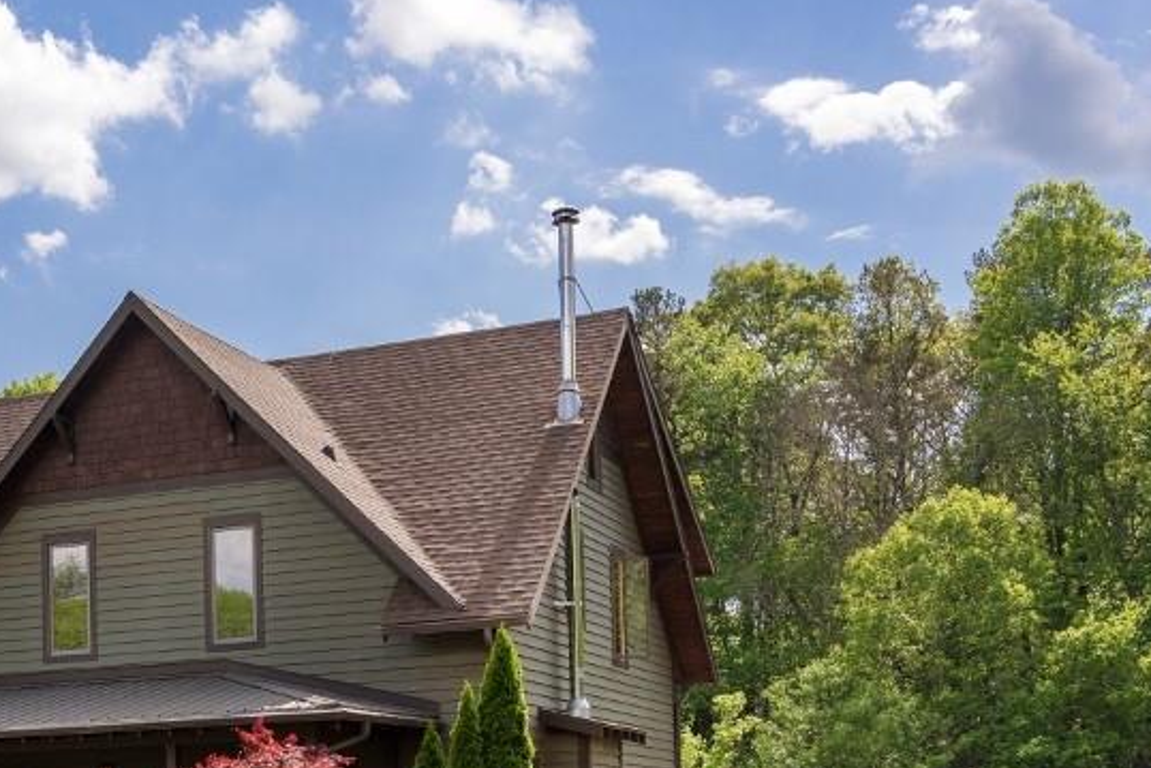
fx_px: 1887
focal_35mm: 59
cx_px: 227
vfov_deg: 22.4
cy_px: 710
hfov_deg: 33.0
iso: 200
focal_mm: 31
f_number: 9
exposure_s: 1/640
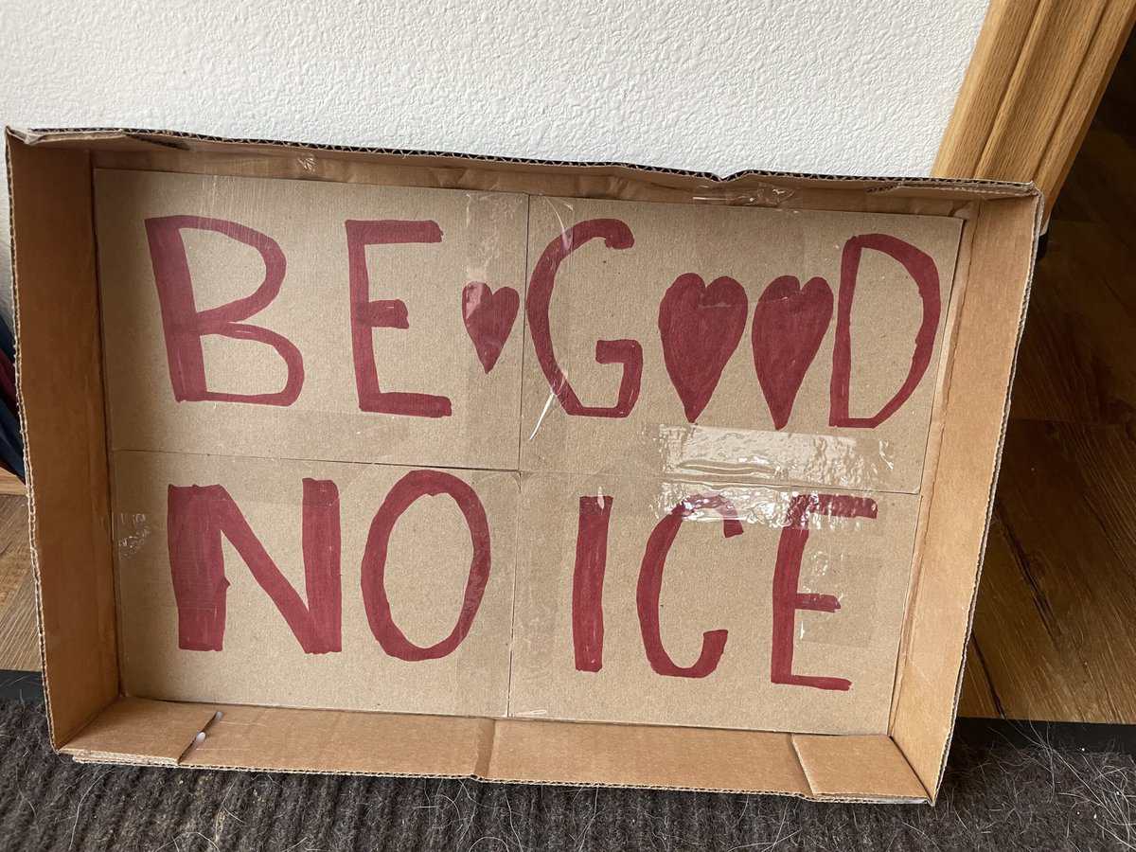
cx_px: 568
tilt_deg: -42.1
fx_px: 853
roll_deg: -3.6
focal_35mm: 26
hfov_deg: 67.3
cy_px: 426
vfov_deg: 53.1
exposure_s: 1/61
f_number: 1.6
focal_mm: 4.2
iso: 125
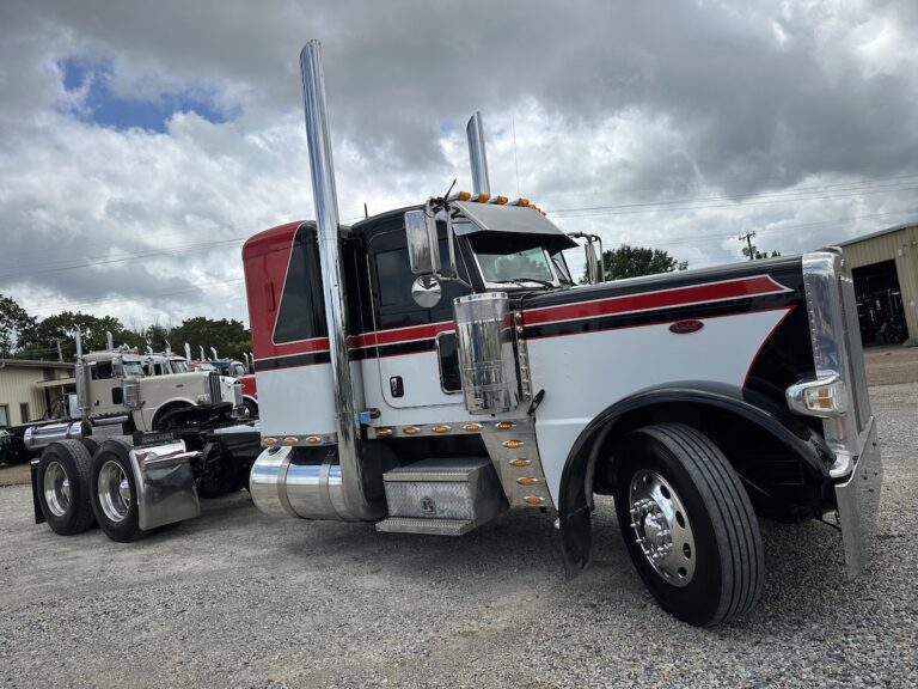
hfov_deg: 71.6
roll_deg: +7.9
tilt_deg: +2.8
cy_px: 344
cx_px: 459
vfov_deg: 56.8
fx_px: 636
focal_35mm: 24
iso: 80
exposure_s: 1/6623
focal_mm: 6.86
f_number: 1.78
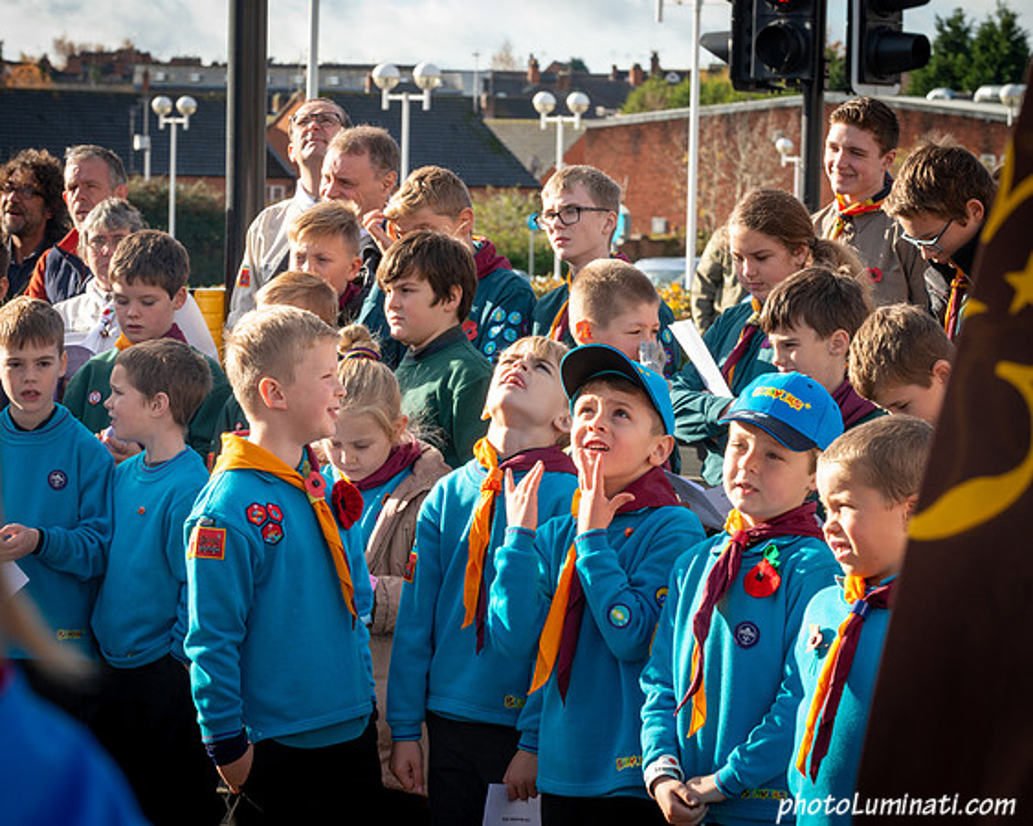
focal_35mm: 118
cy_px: 413
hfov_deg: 16.3
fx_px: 3612
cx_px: 530
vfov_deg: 13.0
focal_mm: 105
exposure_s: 1/250
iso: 640
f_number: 10
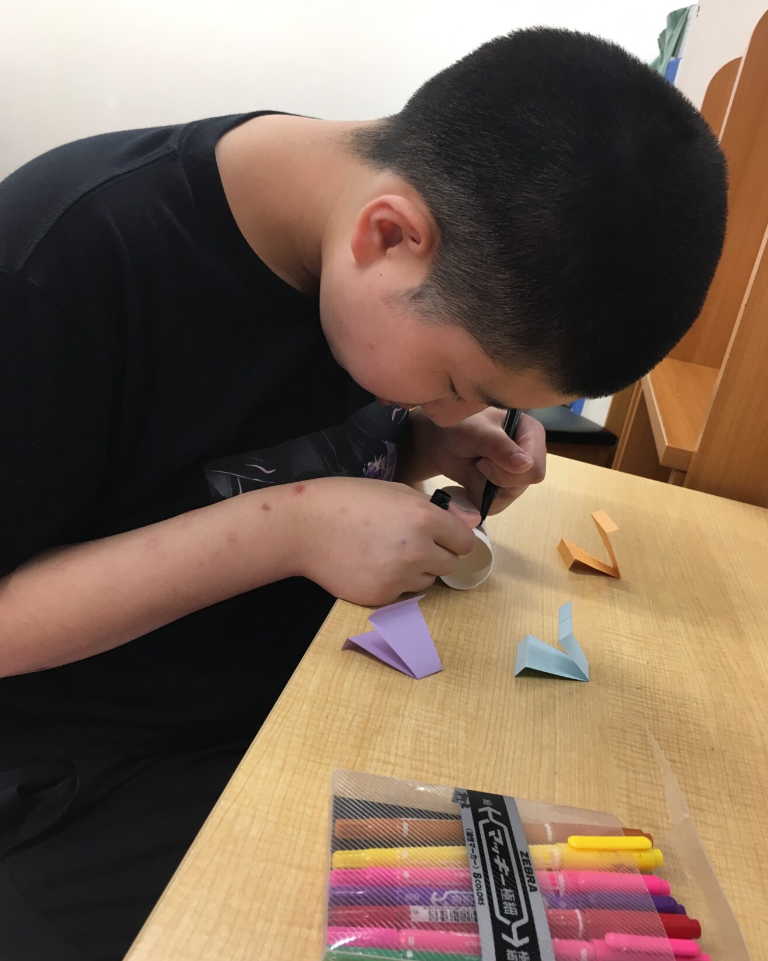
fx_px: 881
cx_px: 385
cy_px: 472
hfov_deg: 47.1
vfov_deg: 57.2
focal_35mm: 31
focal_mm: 4.15
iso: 50
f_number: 2.2
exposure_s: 1/30
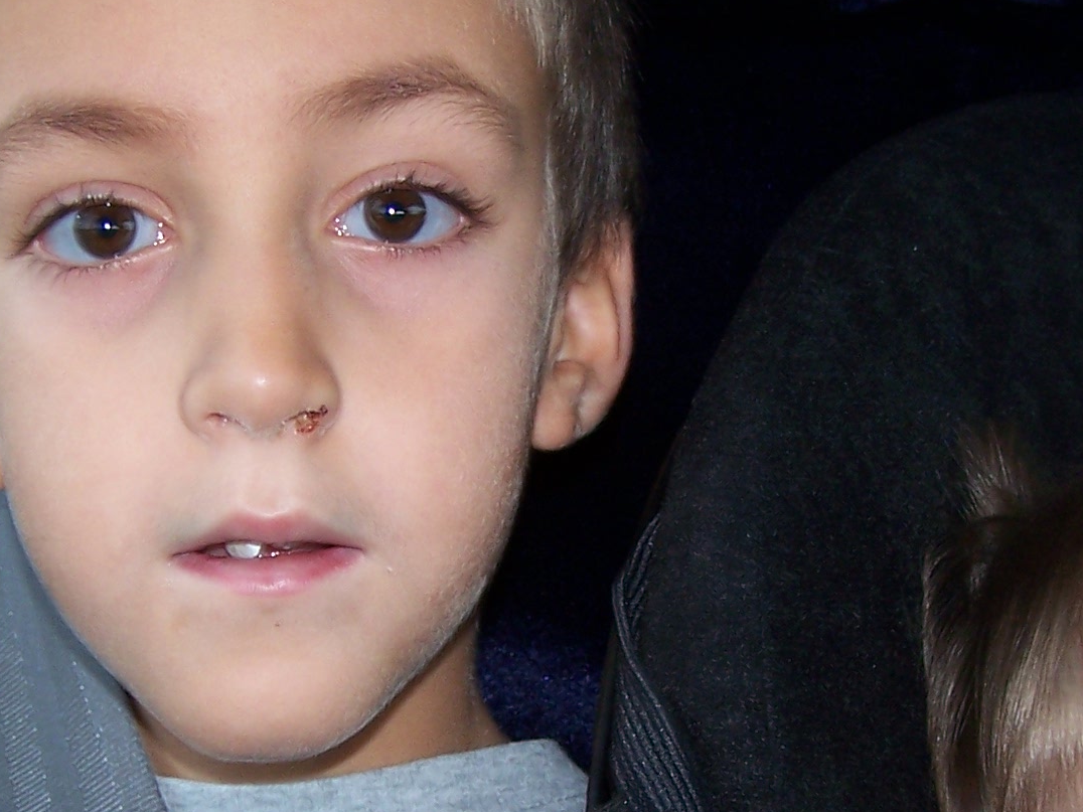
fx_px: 2847
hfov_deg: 21.5
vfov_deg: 16.2
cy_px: 590
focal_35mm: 91
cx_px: 464
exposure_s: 1/60
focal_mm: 6.3
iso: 80
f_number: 2.8
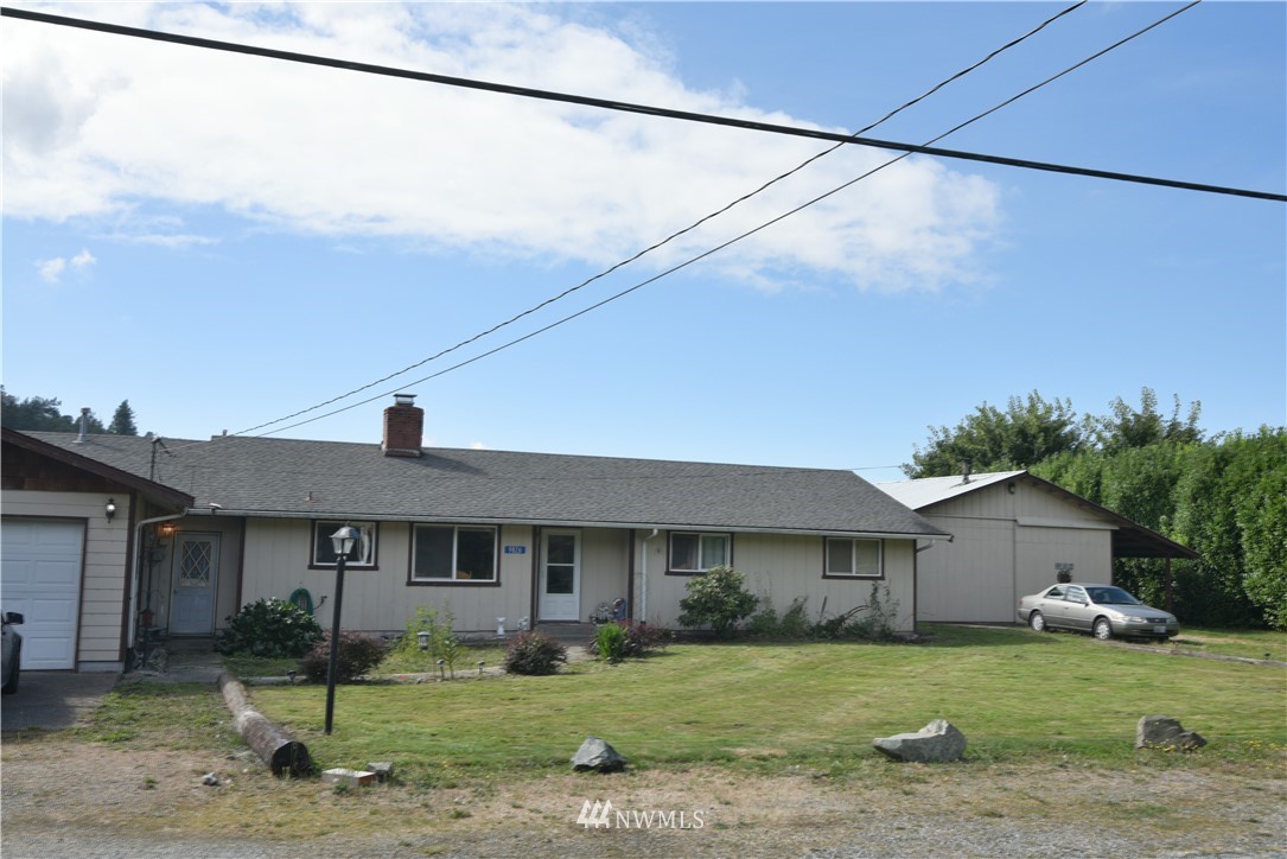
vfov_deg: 37.9
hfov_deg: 54.4
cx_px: 644
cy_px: 430
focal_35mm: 35
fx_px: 1252
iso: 800
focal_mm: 35
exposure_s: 1/800
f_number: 14
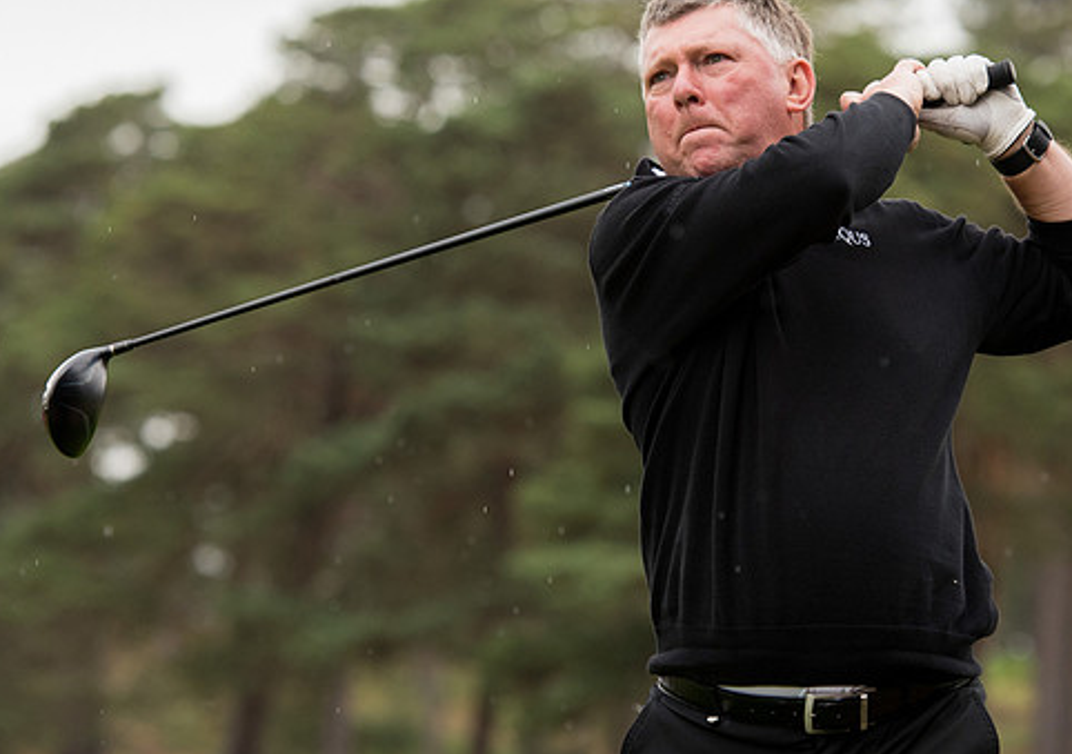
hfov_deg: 9.2
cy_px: 186
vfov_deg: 6.5
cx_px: 579
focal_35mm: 220
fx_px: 6663
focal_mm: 140
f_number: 4
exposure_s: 1/1000
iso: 1000
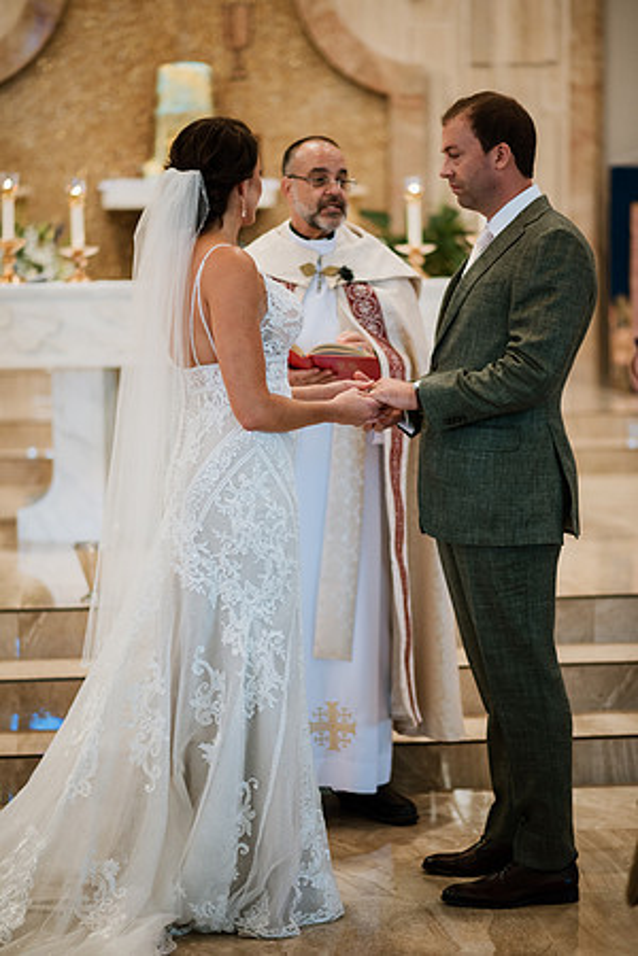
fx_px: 2259
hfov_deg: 16.1
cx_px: 319
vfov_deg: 23.9
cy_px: 478
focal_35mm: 85
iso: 640
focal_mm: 85
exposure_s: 1/160
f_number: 1.8
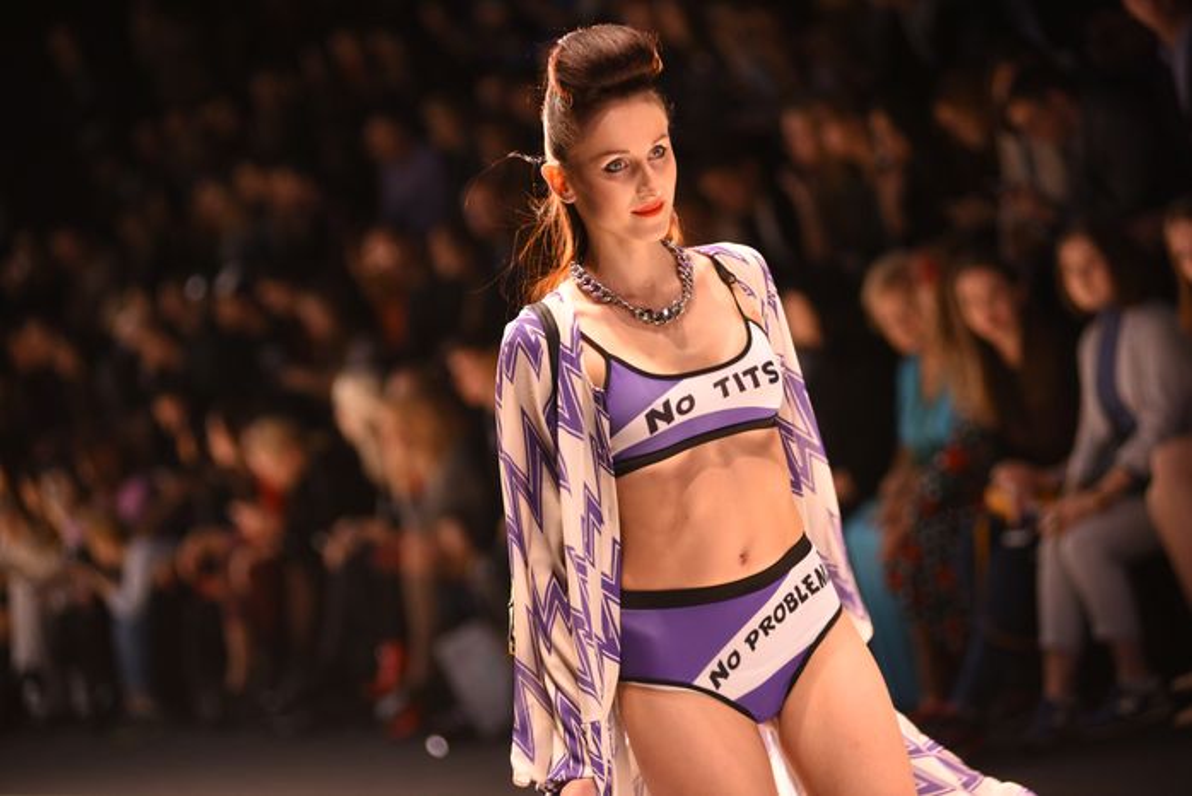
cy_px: 398
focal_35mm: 135
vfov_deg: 10.2
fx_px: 4472
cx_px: 596
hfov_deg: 15.2
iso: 1000
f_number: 2.8
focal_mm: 135
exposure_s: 1/160
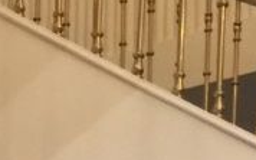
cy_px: 796
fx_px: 1687
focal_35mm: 242
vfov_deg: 4.6
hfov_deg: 8.5
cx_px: -125
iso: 125
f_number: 2.2
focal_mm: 4.15
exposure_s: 1/8
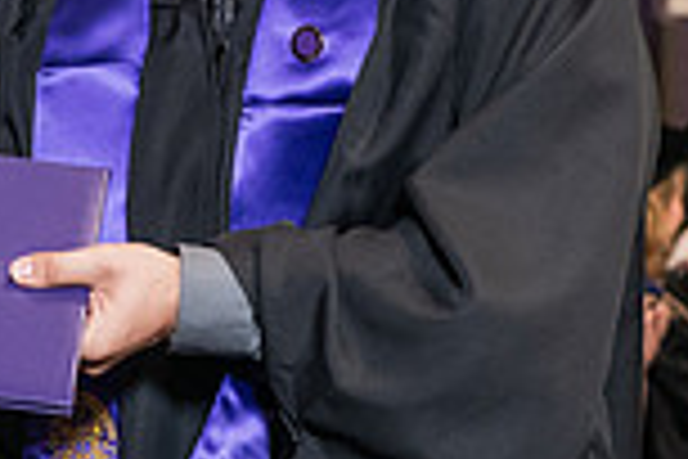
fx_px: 4491
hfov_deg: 8.6
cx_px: -171
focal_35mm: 235
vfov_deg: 5.8
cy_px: 43
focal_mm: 62
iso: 2000
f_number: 5
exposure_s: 1/125
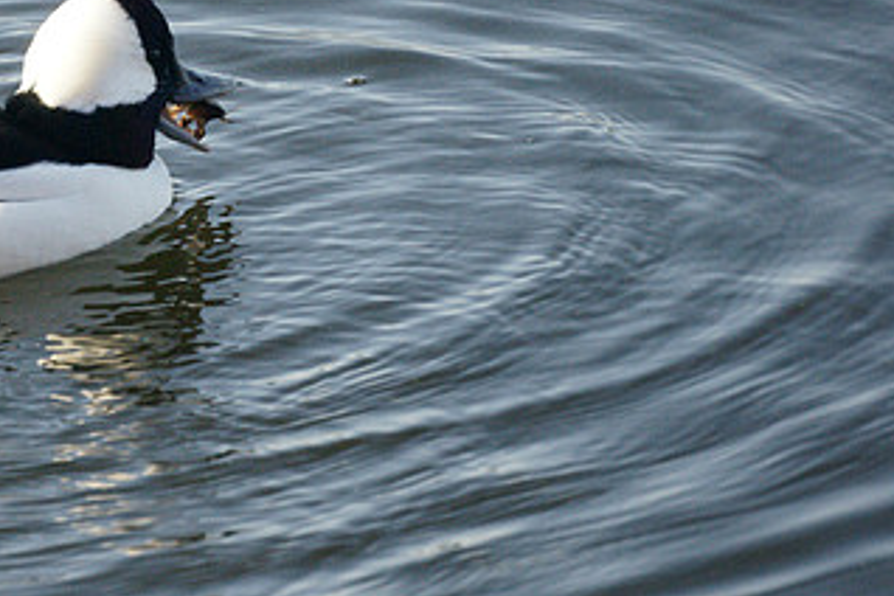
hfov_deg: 1.5
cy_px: 94
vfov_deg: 1.0
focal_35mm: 1367
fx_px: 33945
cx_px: 135
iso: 1600
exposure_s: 1/1000
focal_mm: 500
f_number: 8
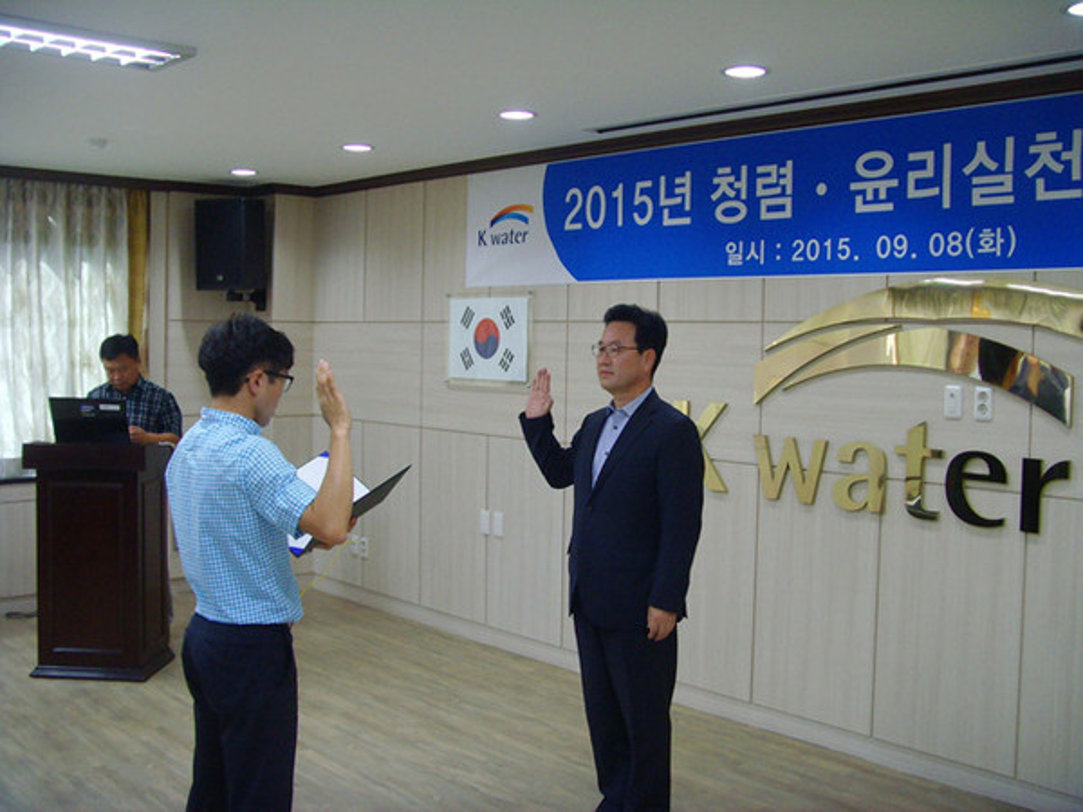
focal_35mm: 39
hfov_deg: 47.9
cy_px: 406
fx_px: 1220
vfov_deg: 36.8
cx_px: 542
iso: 200
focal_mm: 6.6
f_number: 3.5
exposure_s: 1/30
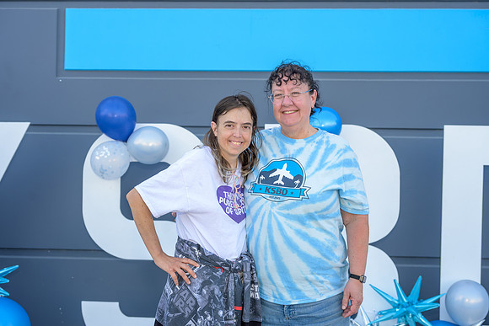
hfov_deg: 38.1
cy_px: 163
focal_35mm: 52
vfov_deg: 25.9
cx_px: 244
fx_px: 709
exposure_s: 1/200
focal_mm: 51
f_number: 4
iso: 100
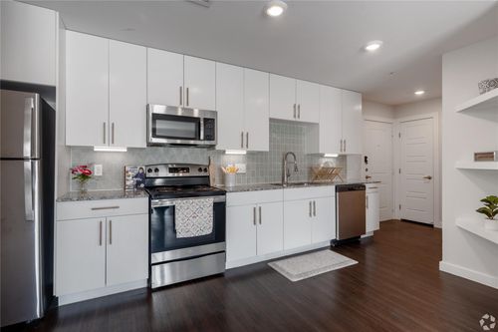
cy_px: 166
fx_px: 242
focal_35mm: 18
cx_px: 249
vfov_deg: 68.8
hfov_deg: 91.6
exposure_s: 1/60
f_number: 8
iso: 160
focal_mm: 17.5
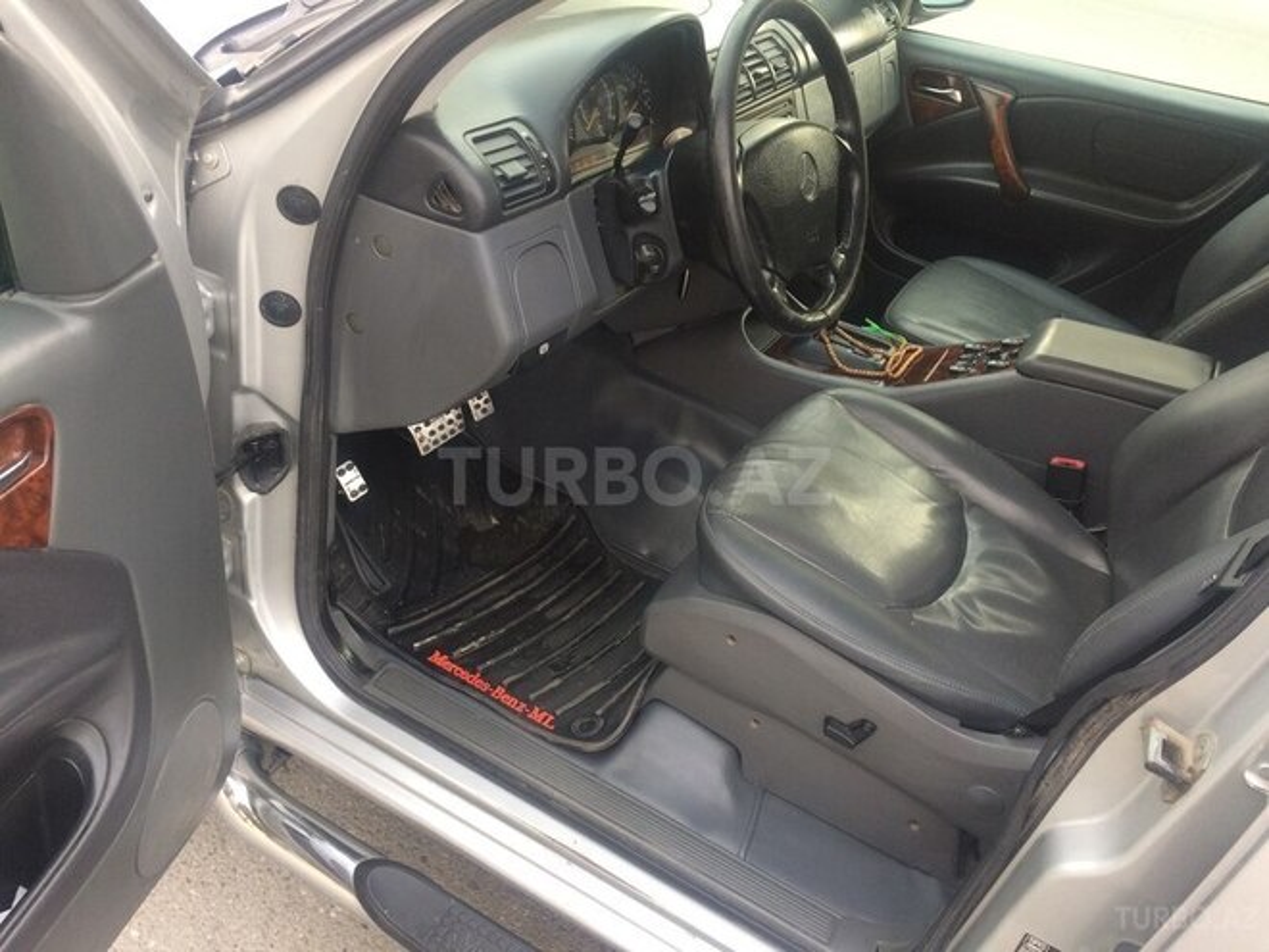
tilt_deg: -35.4
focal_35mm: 29
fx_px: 1063
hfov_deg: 61.7
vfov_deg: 48.2
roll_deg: -8.3
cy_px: 476
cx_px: 634
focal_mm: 4.15
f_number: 2.2
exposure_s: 1/100
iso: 64
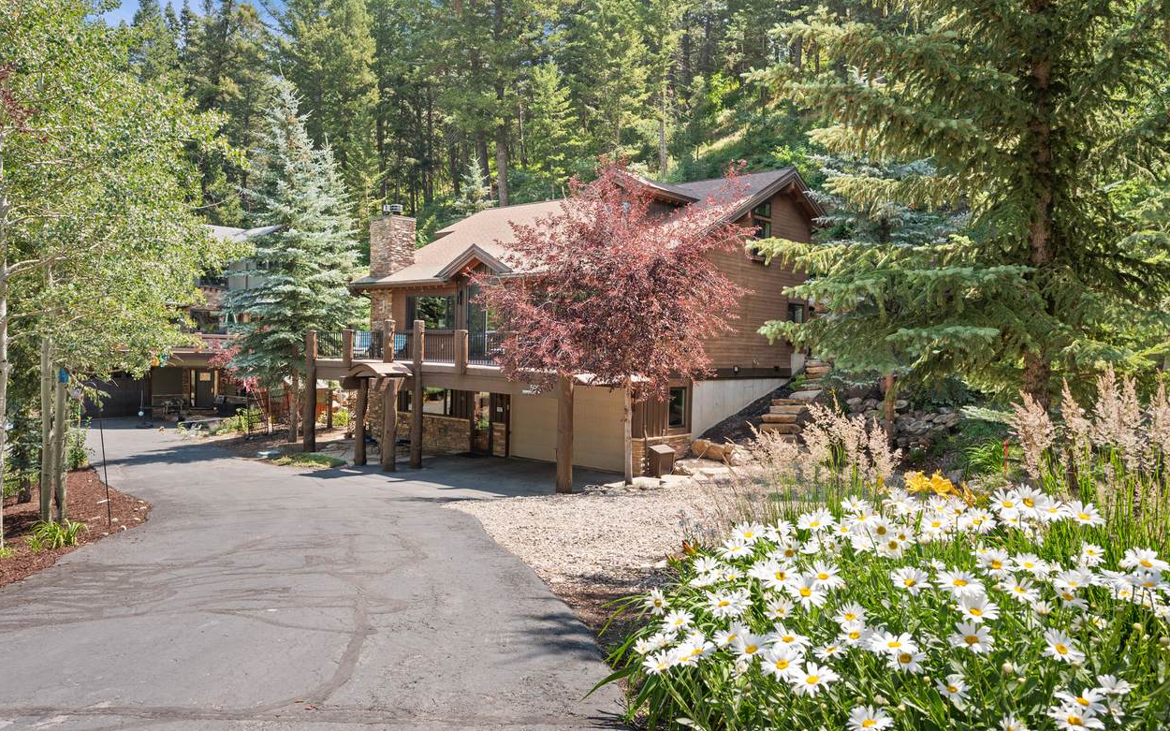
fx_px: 765
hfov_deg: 74.8
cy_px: 377
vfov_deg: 51.1
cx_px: 587
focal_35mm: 24
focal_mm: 23
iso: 400
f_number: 7.1
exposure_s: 1/640
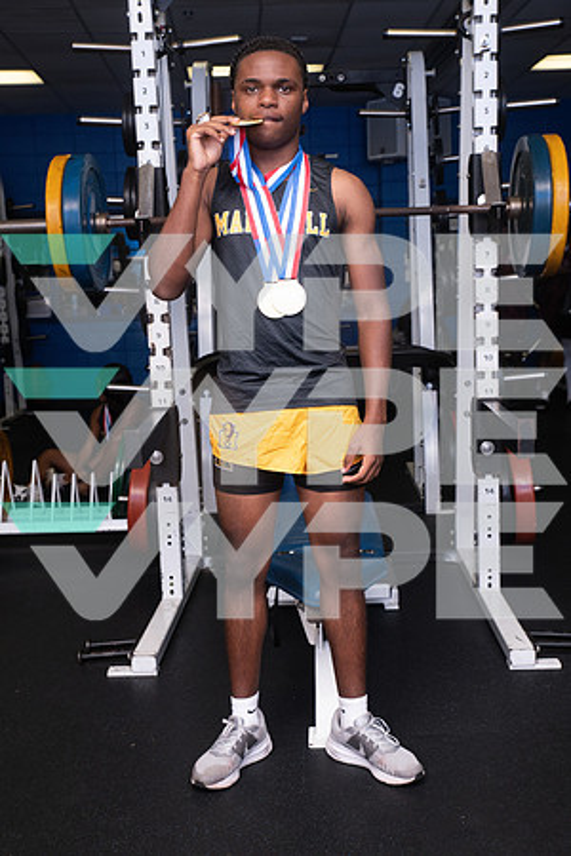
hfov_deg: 30.5
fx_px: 1047
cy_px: 428
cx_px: 286
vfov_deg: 44.5
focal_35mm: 44
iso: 500
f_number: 6.3
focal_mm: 44
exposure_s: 1/400
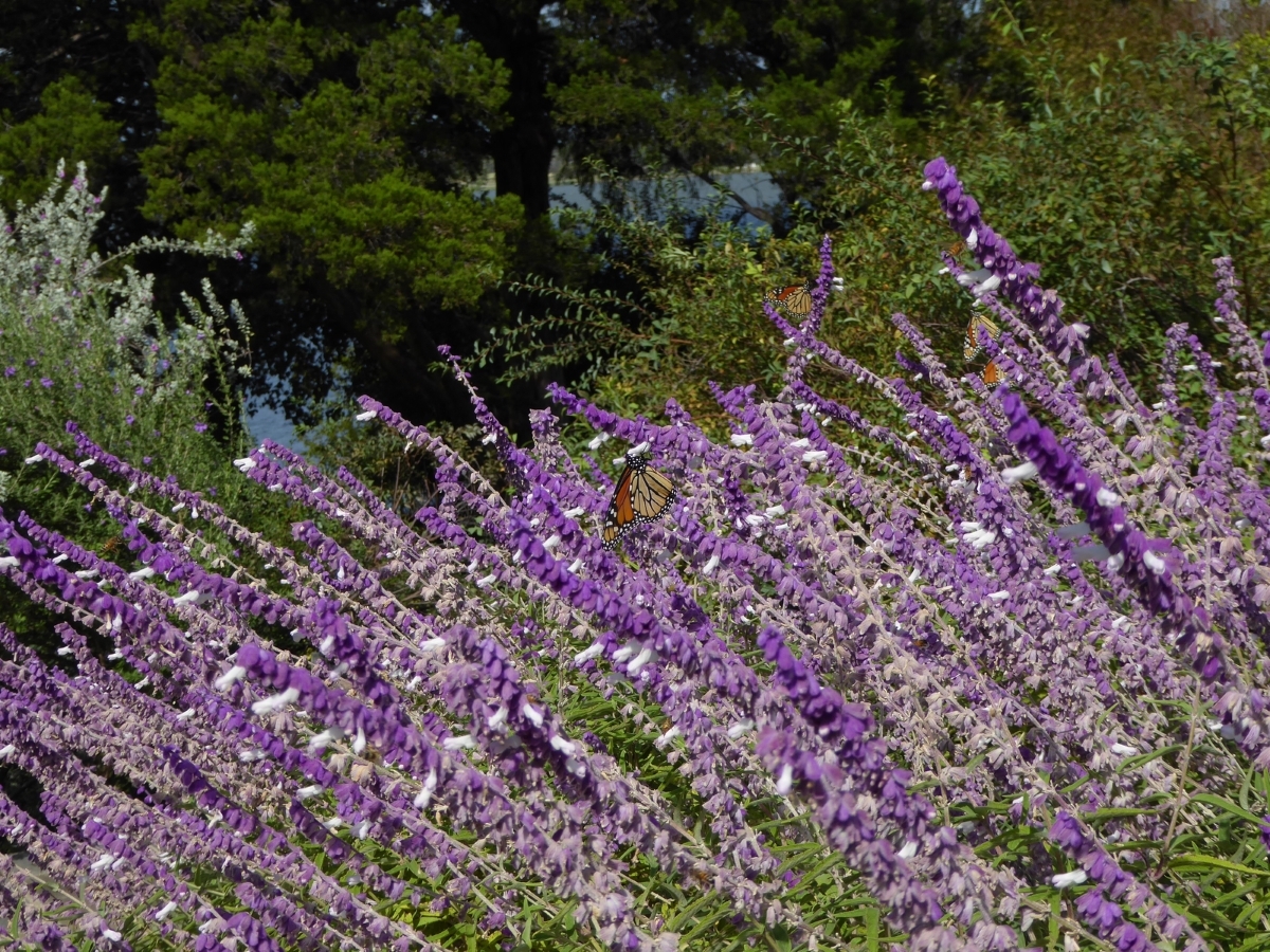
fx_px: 2385
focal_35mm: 65
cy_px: 476
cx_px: 635
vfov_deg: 22.6
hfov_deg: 29.8
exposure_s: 1/640
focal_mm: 11.7
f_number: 4.4
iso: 80
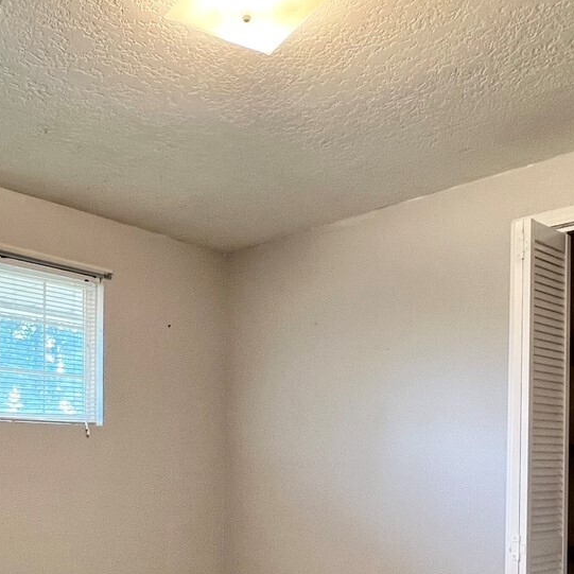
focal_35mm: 34
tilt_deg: -1.4
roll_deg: -0.5
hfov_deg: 47.7
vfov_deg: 45.8
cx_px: 196
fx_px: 638
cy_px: 465
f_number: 1.8
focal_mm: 1.57
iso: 250
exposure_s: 1/60
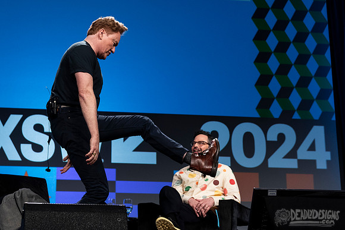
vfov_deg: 16.7
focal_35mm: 81
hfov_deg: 25.0
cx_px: 151
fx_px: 779
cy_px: 60
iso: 1250
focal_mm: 55
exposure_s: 1/320
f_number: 4
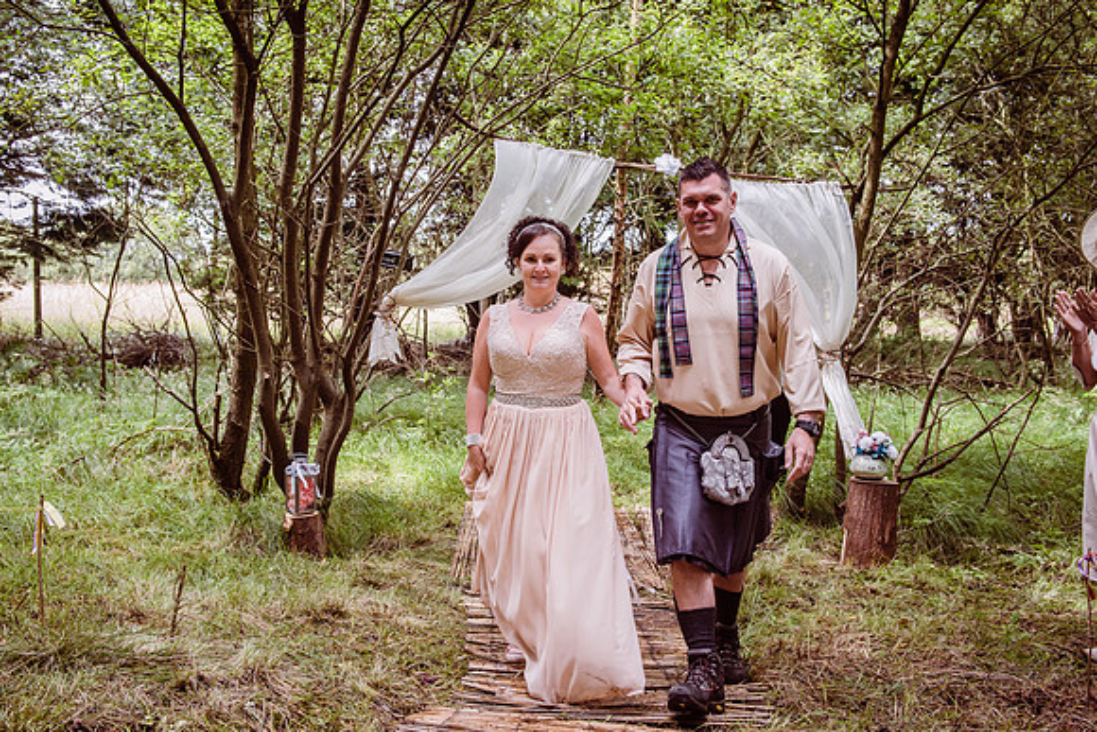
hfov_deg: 53.4
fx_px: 1090
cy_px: 325
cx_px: 529
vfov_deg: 37.1
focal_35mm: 36
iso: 400
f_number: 4.5
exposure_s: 1/160
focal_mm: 32
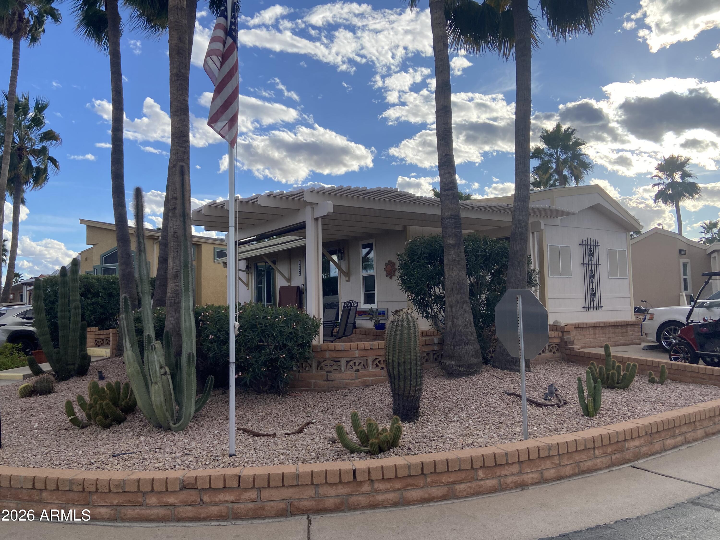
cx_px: 360
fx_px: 541
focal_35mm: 26
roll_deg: +1.4
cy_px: 270
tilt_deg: +4.4
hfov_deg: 67.3
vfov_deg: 53.1
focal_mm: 4.25
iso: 32
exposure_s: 1/2513
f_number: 1.8
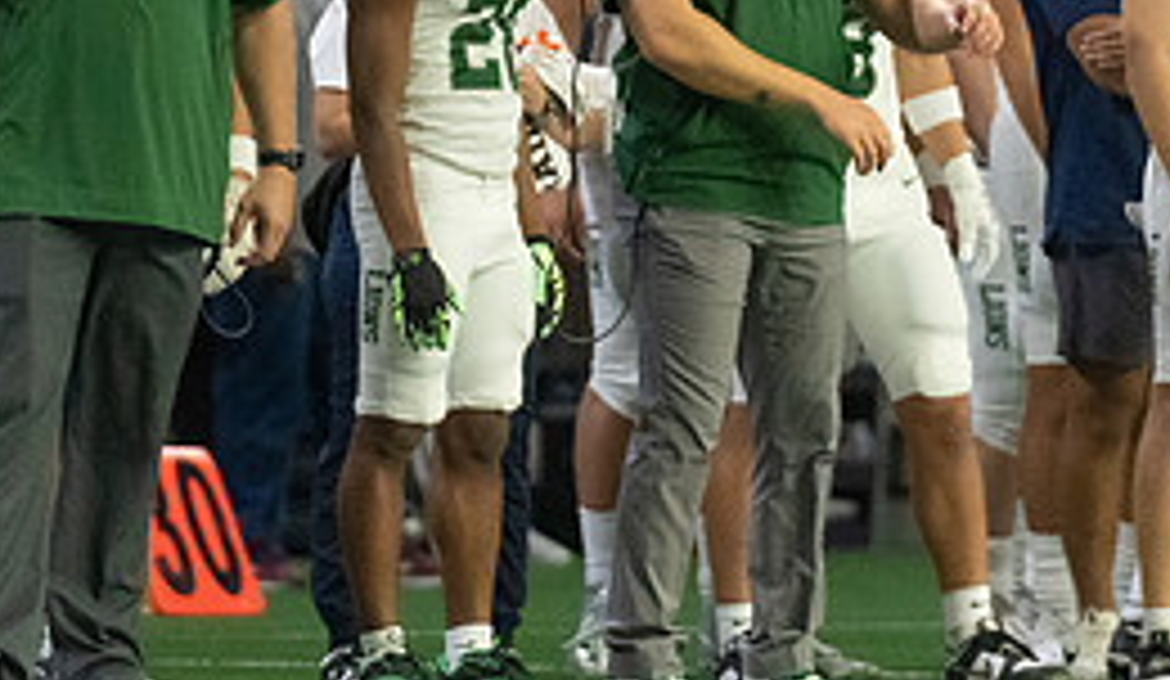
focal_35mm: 694
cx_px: 587
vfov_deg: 1.8
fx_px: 21701
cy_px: 59
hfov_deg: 3.1
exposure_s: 1/1000
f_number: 2.8
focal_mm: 200
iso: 5000
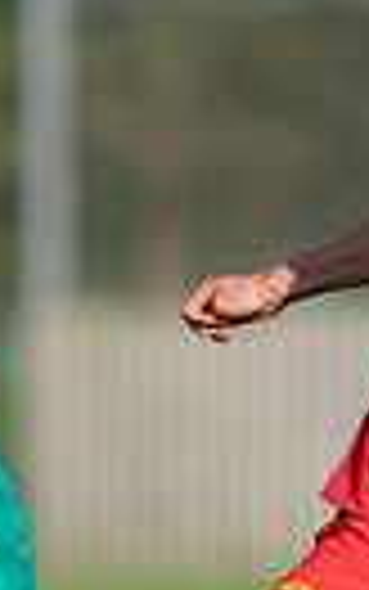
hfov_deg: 0.5
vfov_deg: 0.8
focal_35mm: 2660
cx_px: 363
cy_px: 516
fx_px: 42753
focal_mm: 300
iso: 100
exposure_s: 1/1600
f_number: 3.2
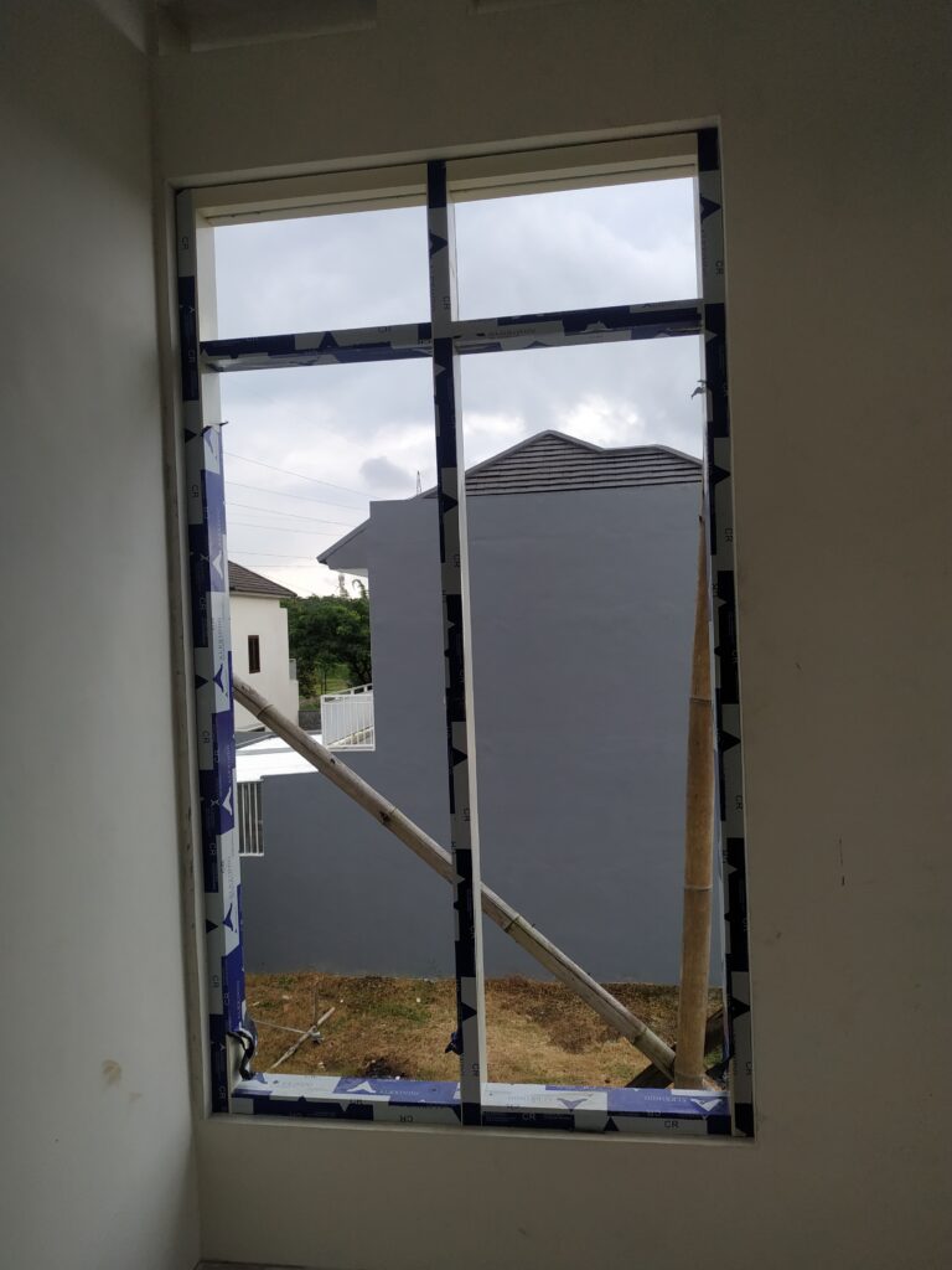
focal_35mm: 24
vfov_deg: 71.6
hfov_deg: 56.8
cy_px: 635
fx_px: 880
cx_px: 476
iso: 125
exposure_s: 1/591
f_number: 1.9
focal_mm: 3.94
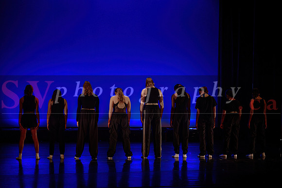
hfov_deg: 22.6
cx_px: 141
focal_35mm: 90
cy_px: 94
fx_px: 705
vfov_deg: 15.2
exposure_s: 1/200
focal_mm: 90
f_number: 2.8
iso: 1600
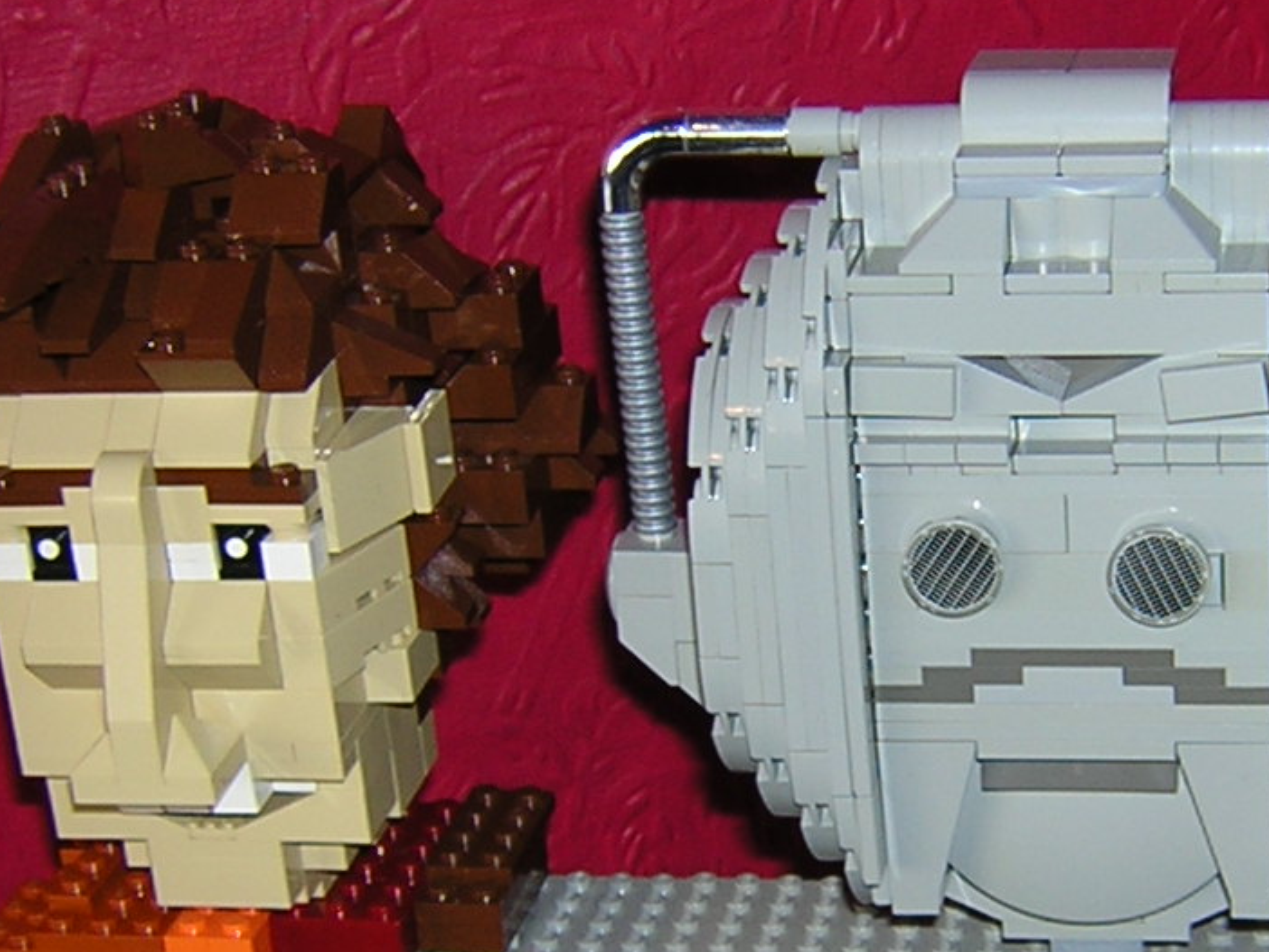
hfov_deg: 23.5
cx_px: 991
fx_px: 3007
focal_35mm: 82
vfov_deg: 18.0
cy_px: 625
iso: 100
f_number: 2.6
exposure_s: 1/60.1
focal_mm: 4.7
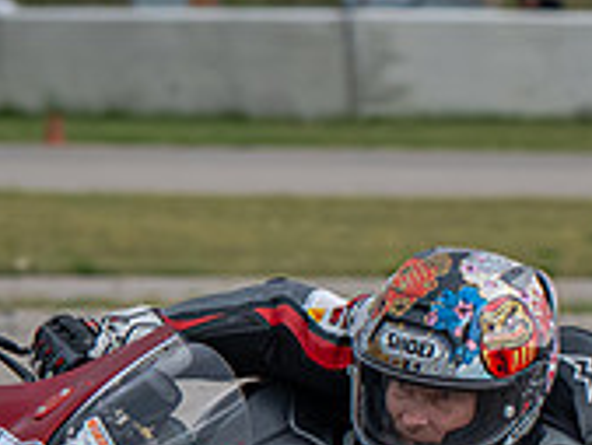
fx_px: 15711
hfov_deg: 2.2
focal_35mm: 918
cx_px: 641
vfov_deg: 1.6
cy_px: 611
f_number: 6.3
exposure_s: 1/1250
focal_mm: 180
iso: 720
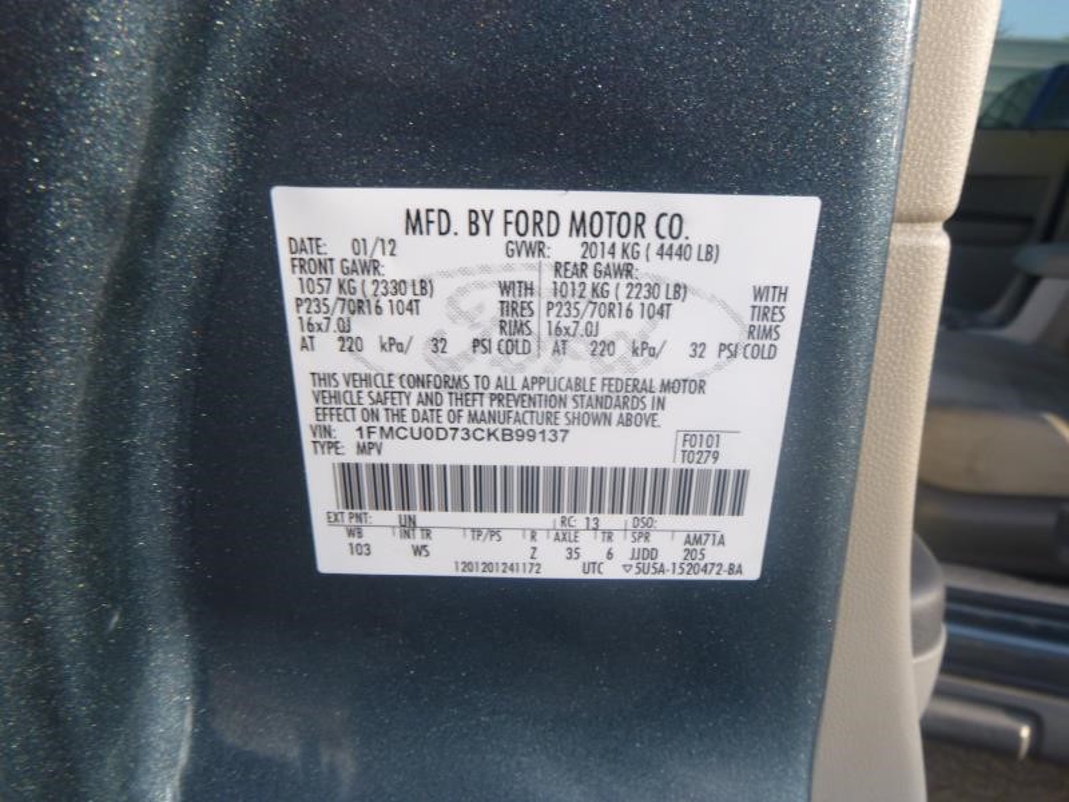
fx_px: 772
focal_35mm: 25
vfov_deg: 54.9
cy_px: 401
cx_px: 534
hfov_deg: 69.4
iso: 100
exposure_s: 1/100
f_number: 3.9
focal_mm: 4.5
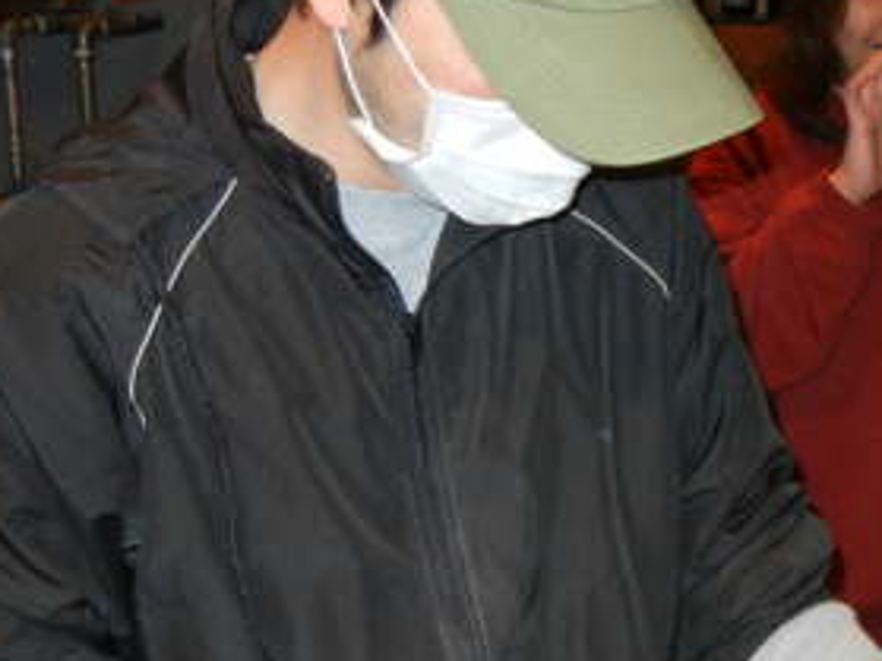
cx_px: 718
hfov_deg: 22.4
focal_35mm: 86
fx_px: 2190
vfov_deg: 17.0
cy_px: 557
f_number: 3.5
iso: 200
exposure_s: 1/30
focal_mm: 5.4
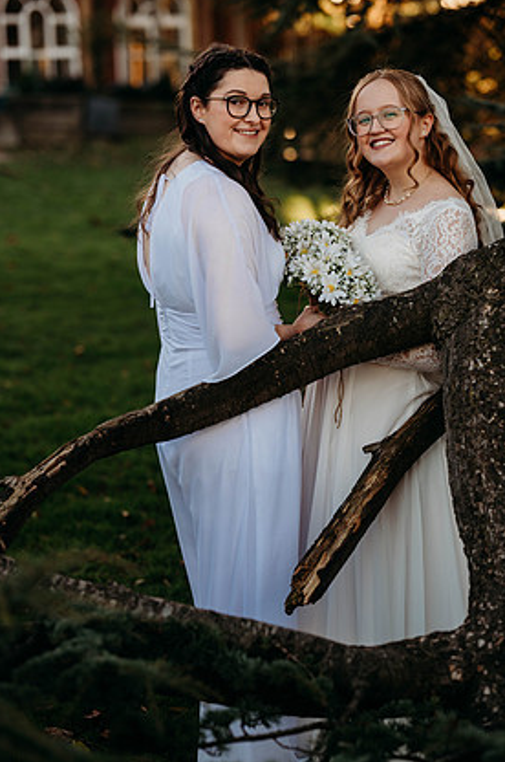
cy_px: 372
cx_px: 268
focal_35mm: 92
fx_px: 1942
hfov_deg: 14.8
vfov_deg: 22.2
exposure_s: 1/640
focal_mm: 85
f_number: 2.5
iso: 100
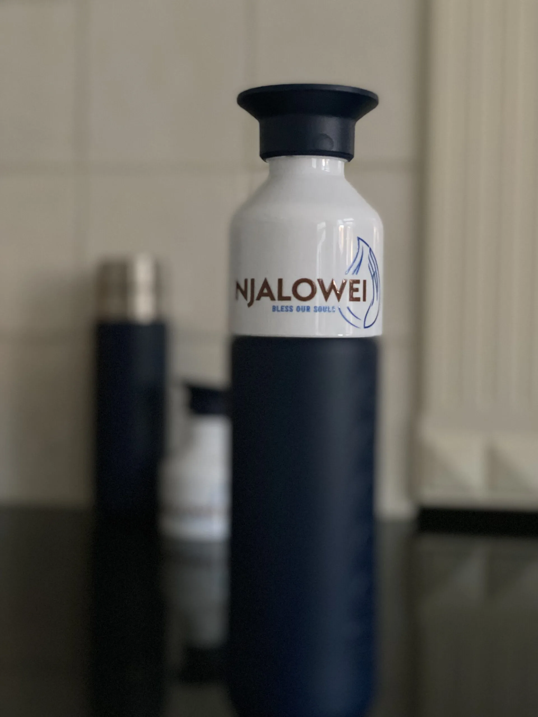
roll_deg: -0.9
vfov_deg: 36.8
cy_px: 358
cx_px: 269
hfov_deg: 28.0
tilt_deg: -1.7
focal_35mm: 52
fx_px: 1078
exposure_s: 1/24
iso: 500
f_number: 2
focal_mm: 6
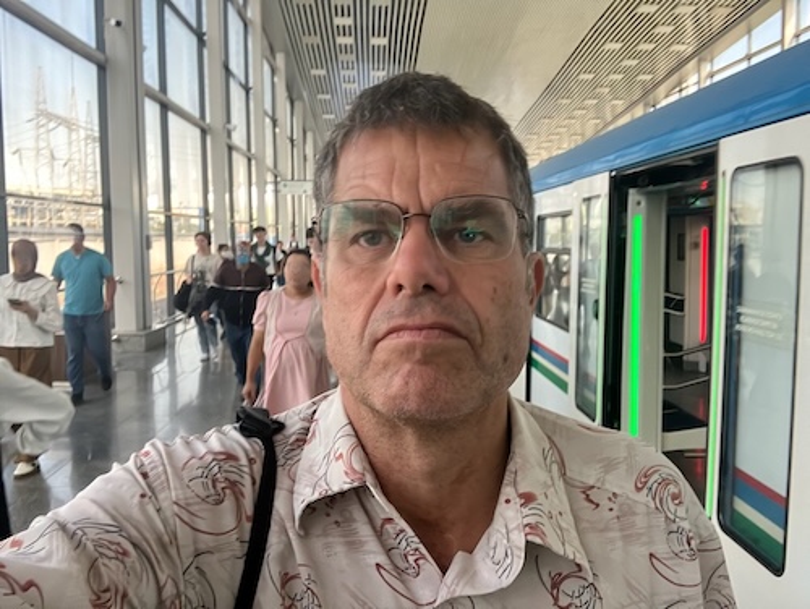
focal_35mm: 32
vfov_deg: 44.2
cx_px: 405
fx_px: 750
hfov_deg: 56.8
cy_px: 304
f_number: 2.2
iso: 80
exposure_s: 1/73
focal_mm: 2.87
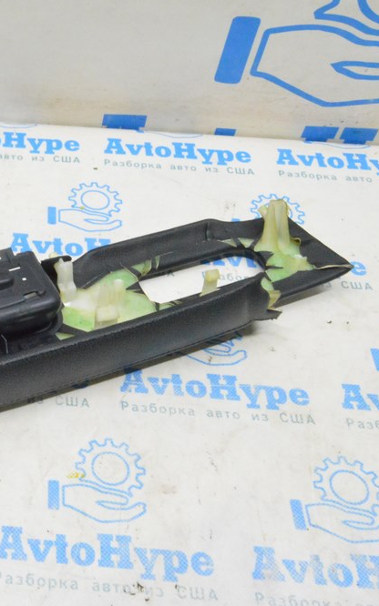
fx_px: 777
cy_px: 305
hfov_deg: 25.0
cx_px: -60
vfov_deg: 42.7
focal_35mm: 47
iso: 6400
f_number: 20
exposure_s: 1/15
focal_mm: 20
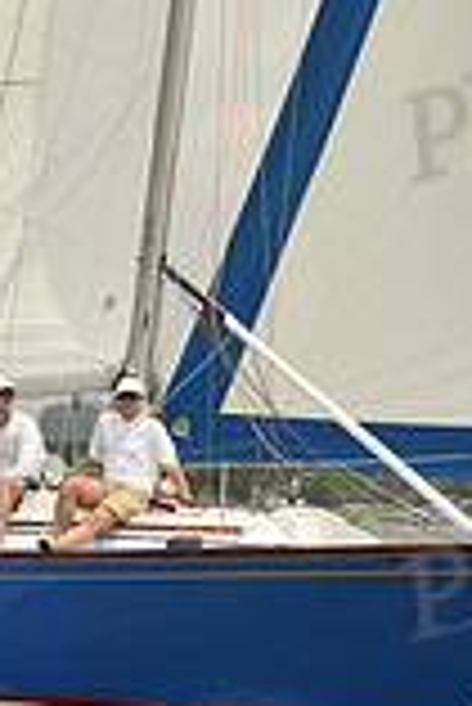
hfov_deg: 5.3
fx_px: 5062
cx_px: 173
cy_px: -103
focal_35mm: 258
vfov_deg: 7.9
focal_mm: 70
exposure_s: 1/640
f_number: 11
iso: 250
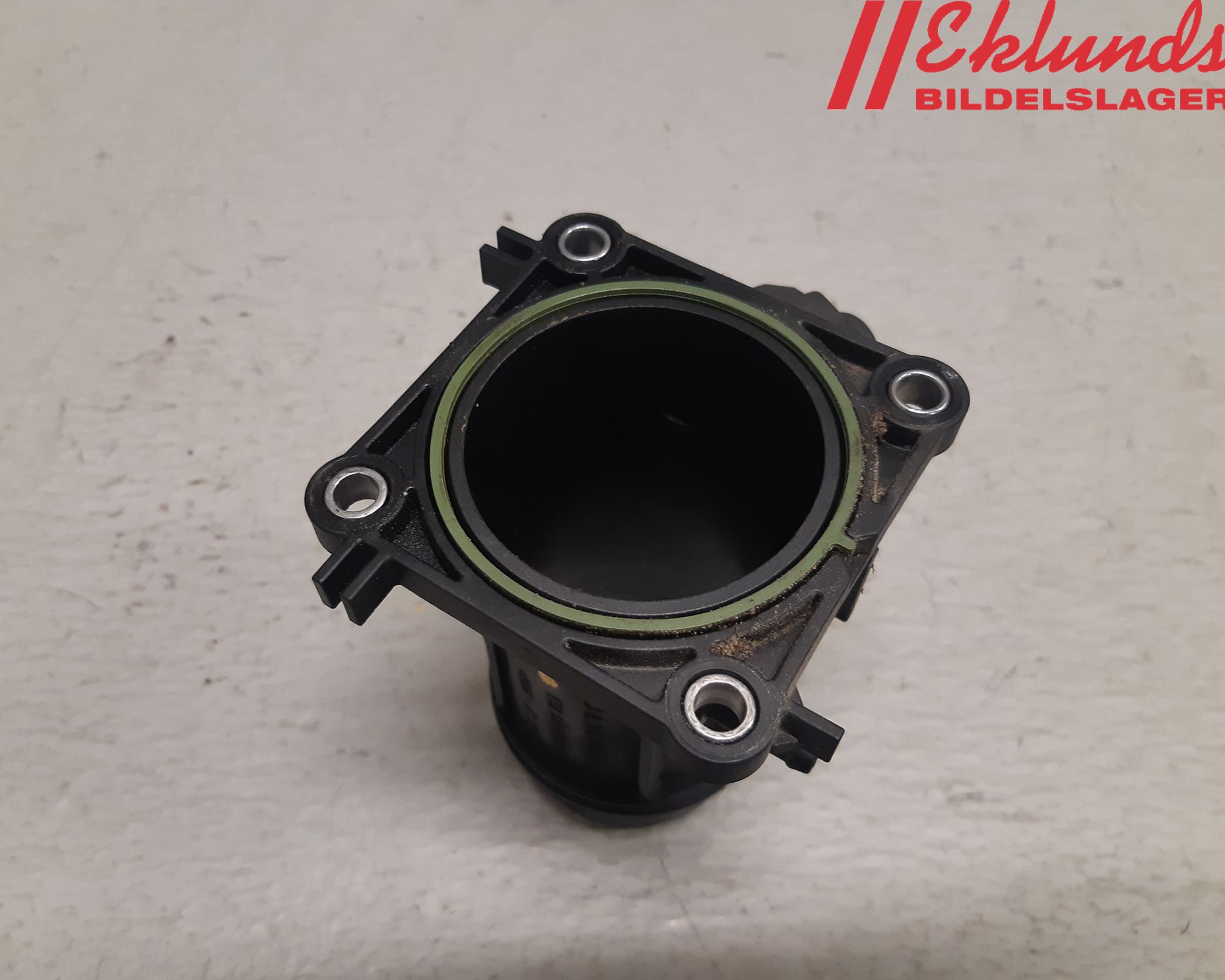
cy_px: 505
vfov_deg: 51.5
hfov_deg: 62.1
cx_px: 556
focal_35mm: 28
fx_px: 1015
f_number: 1.7
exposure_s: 1/50
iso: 160
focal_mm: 3.93
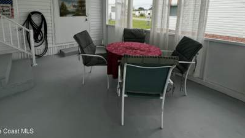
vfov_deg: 59.7
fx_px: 111
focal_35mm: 17
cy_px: 30
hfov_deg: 95.6
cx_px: 111
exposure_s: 1/99
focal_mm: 1.57
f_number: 1.8
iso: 40
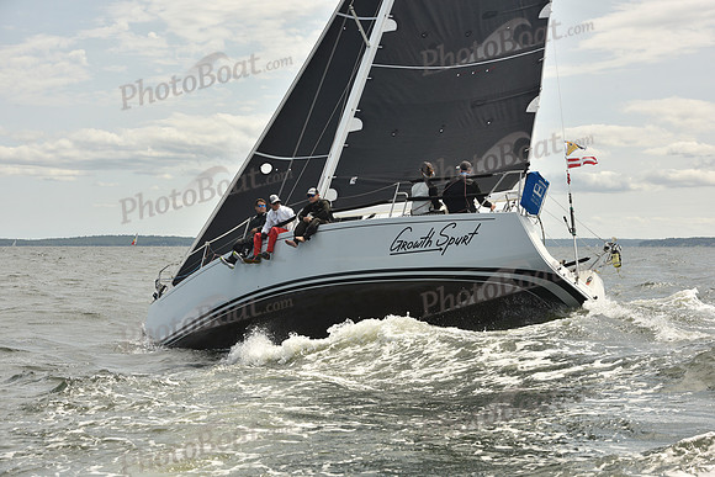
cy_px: 238
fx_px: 1391
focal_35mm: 70
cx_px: 358
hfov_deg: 28.8
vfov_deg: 19.5
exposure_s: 1/800
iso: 250
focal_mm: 70
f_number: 9
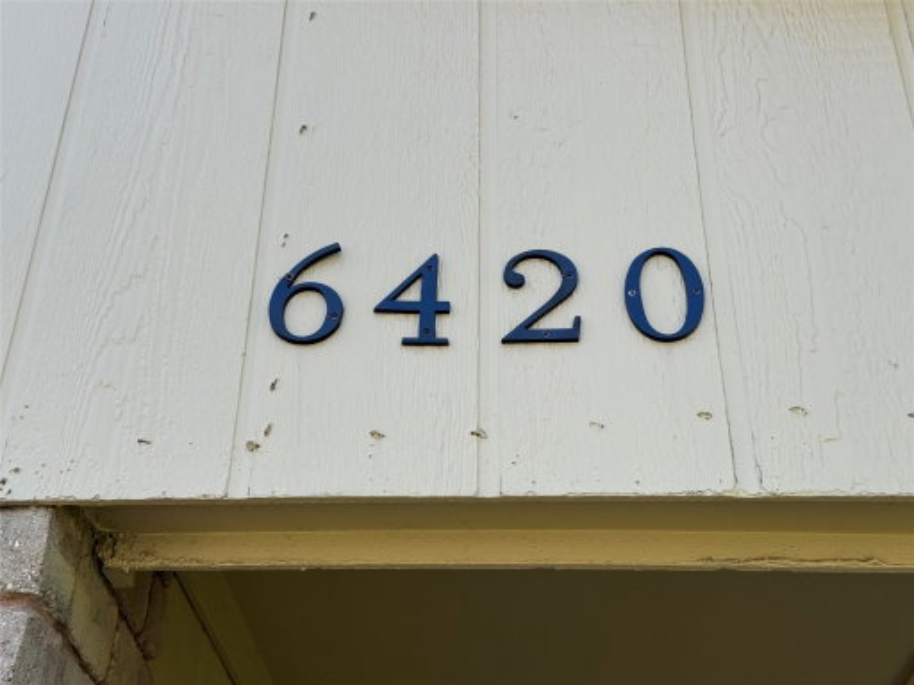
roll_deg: -0.5
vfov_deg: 30.3
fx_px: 1267
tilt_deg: +33.7
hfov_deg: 39.7
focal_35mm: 48
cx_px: 457
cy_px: 342
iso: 64
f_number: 1.78
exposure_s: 1/1339
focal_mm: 6.76
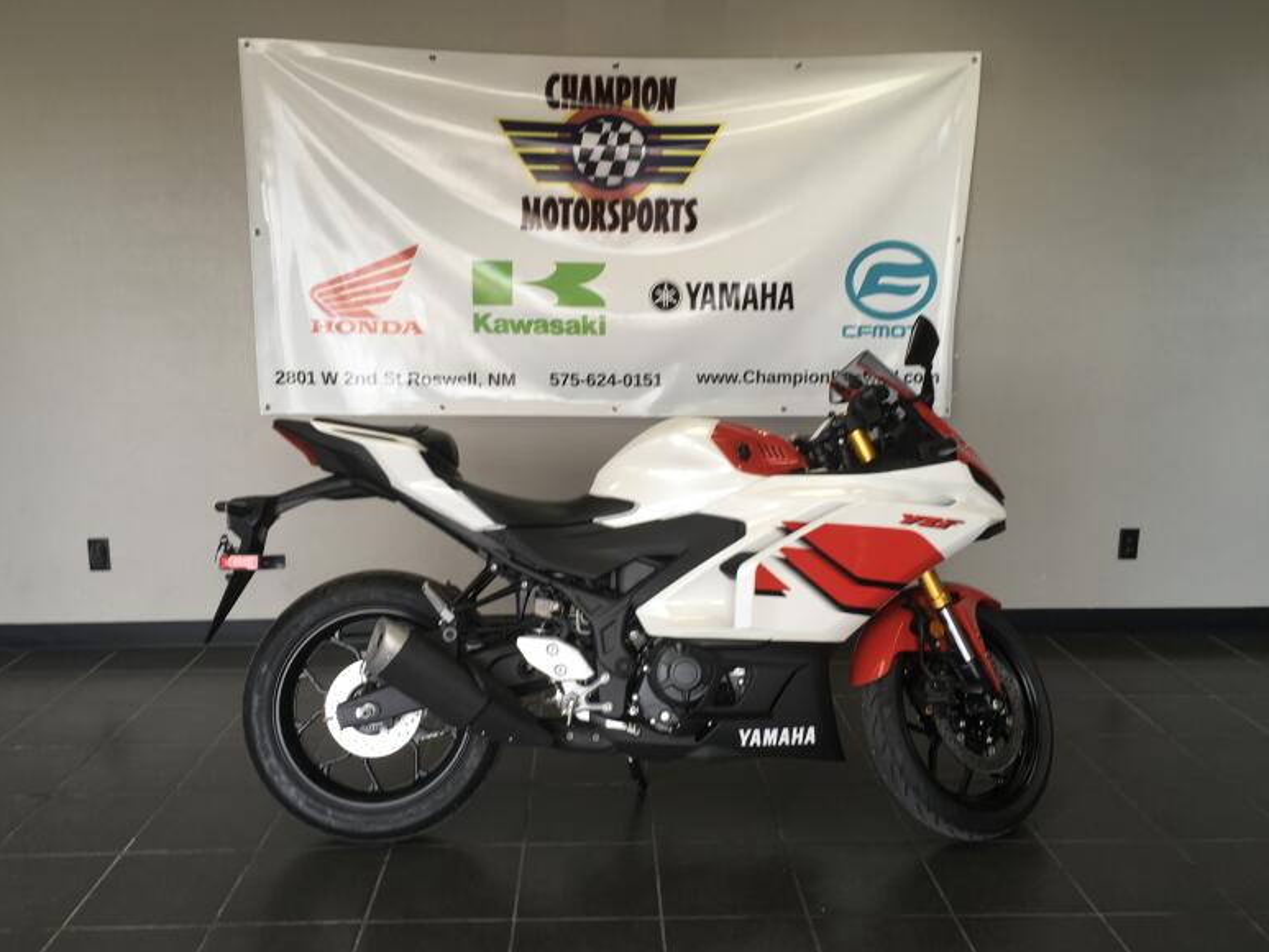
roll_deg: -1.4
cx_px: 625
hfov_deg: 60.0
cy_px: 487
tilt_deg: -10.4
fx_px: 1100
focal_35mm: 30
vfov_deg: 46.8
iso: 25
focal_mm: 4.15
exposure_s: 1/60
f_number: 2.2
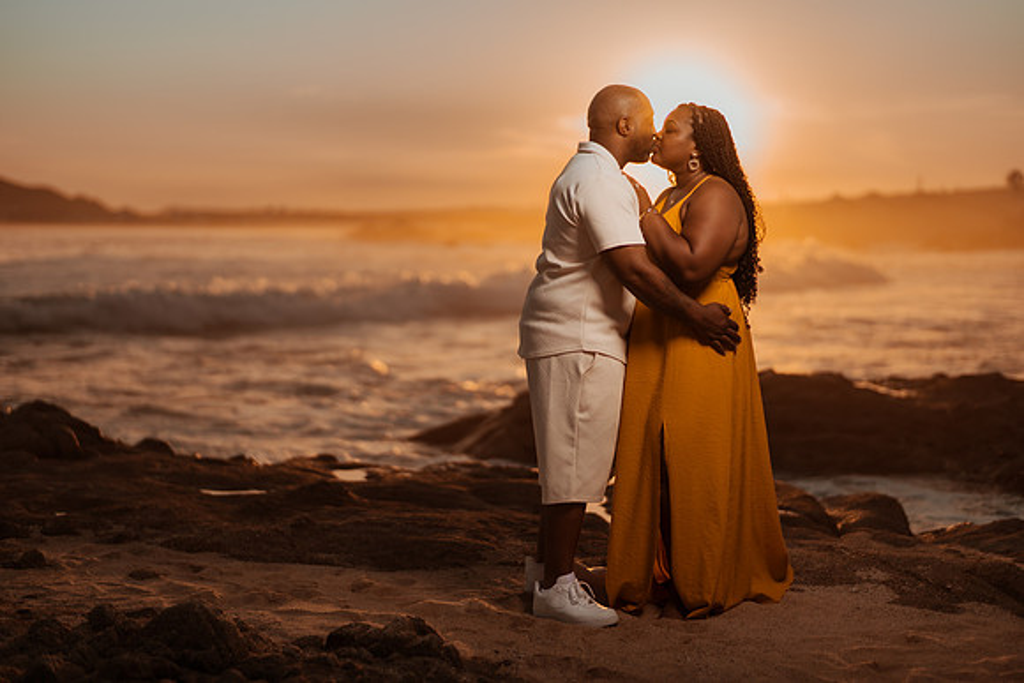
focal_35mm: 58
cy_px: 342
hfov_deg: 34.5
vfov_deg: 23.4
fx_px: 1650
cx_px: 512
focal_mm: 58
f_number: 1.4
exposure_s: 1/8000
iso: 100
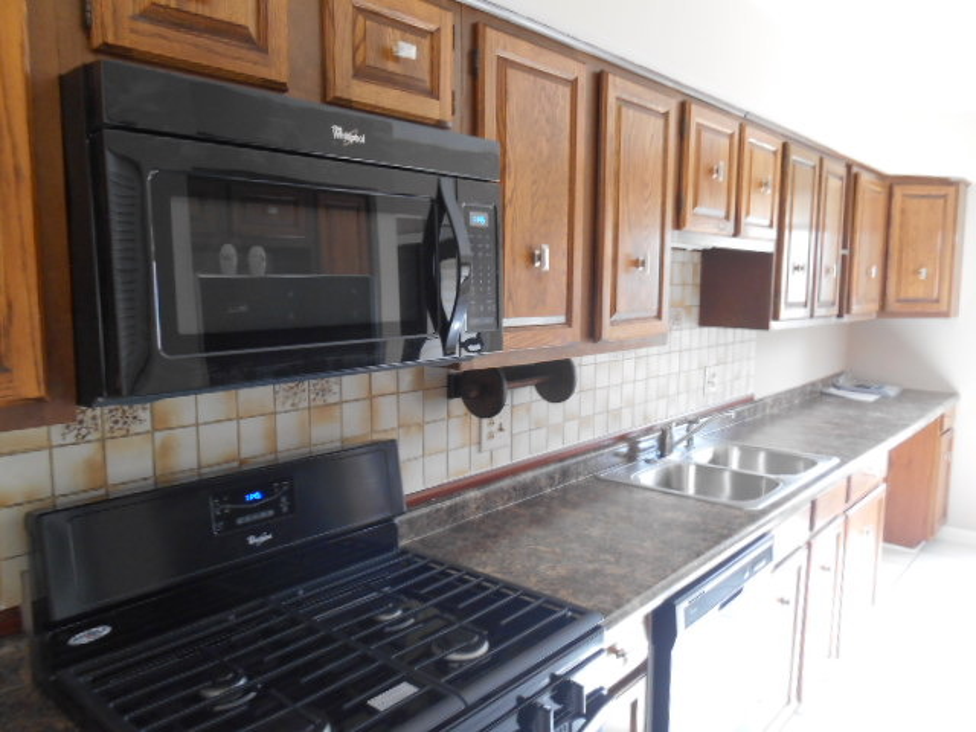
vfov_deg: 53.1
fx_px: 733
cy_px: 366
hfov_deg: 67.3
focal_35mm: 26
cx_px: 488
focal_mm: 4.7
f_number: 3.4
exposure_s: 1/30
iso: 180
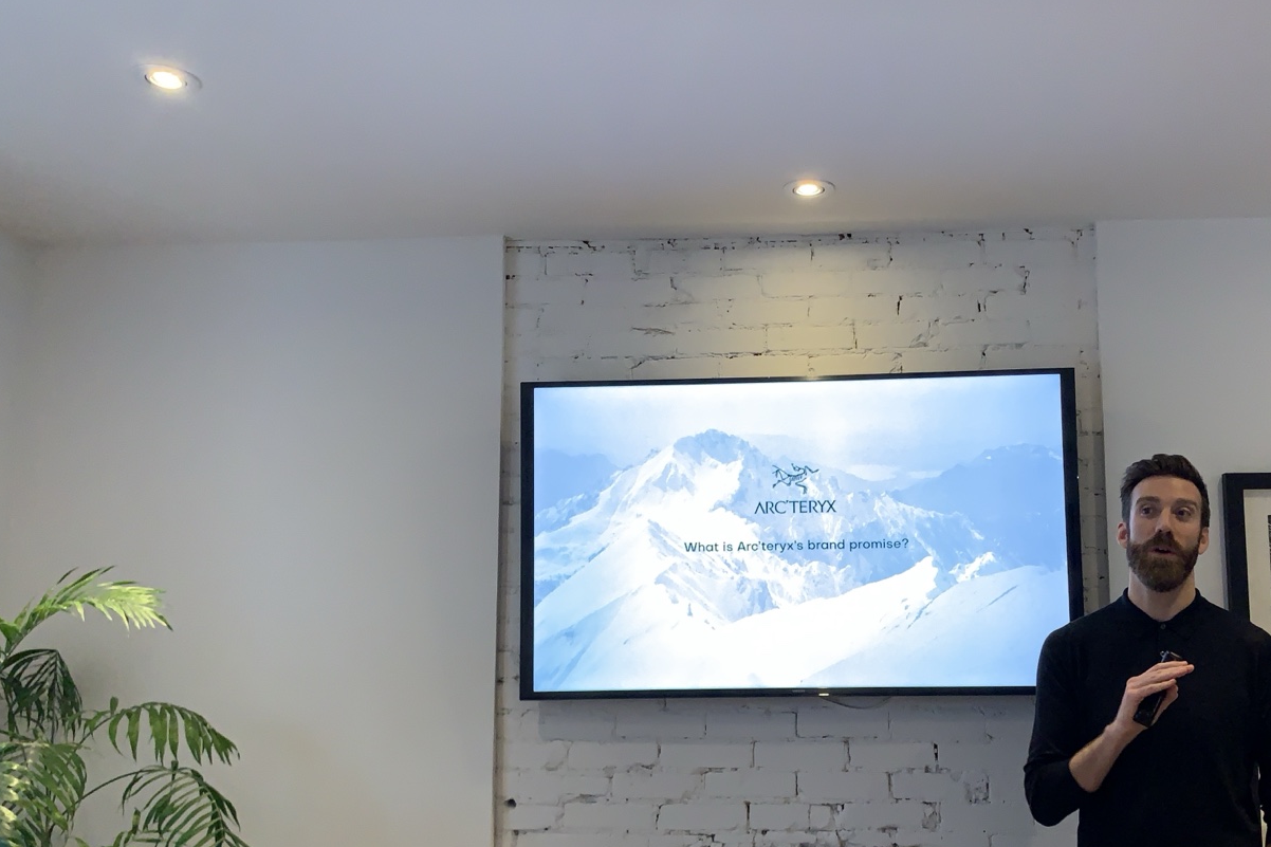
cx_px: 754
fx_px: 1271
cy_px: 529
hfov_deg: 52.8
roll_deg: +0.3
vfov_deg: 36.7
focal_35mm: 36
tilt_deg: +7.9
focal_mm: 4.25
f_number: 1.8
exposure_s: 1/60
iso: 200
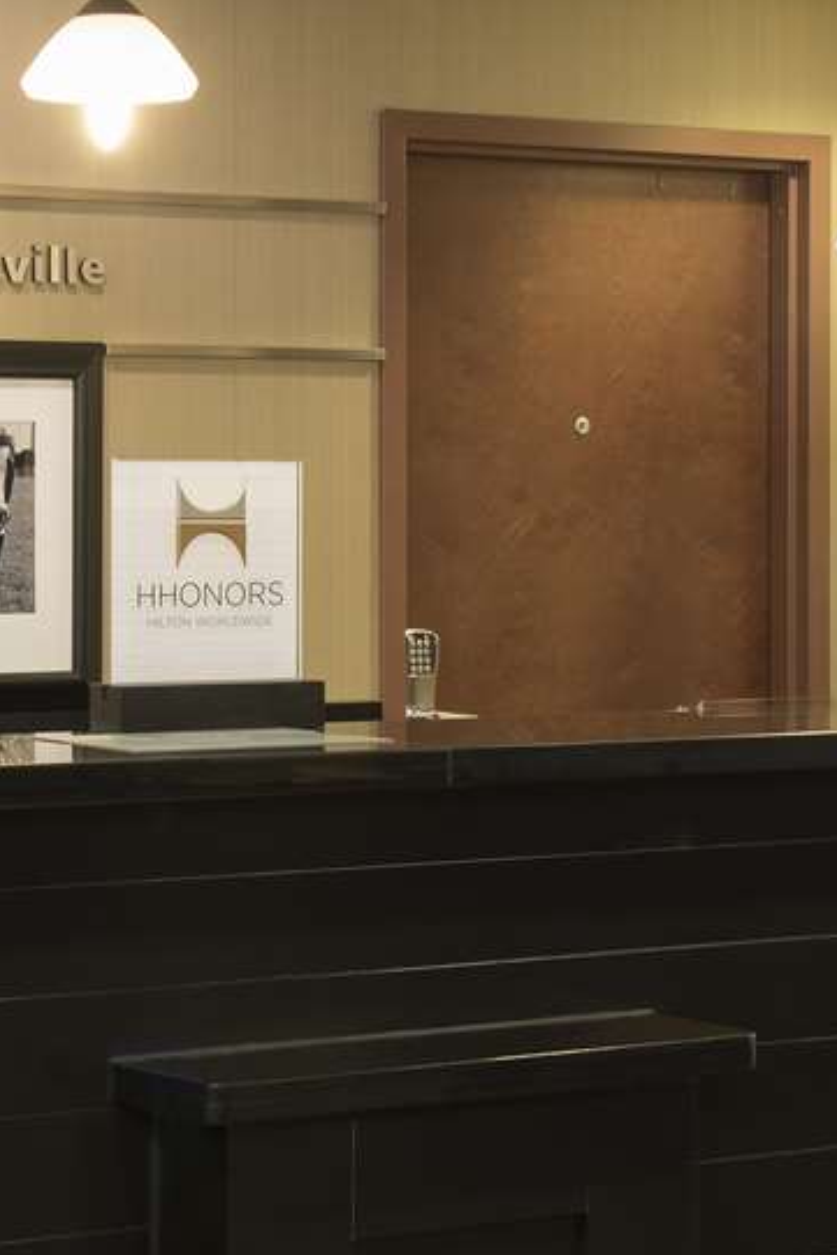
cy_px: 583
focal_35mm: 97
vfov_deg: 21.0
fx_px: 3380
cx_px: 139
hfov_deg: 14.0
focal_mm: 35
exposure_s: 3
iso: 100
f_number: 11
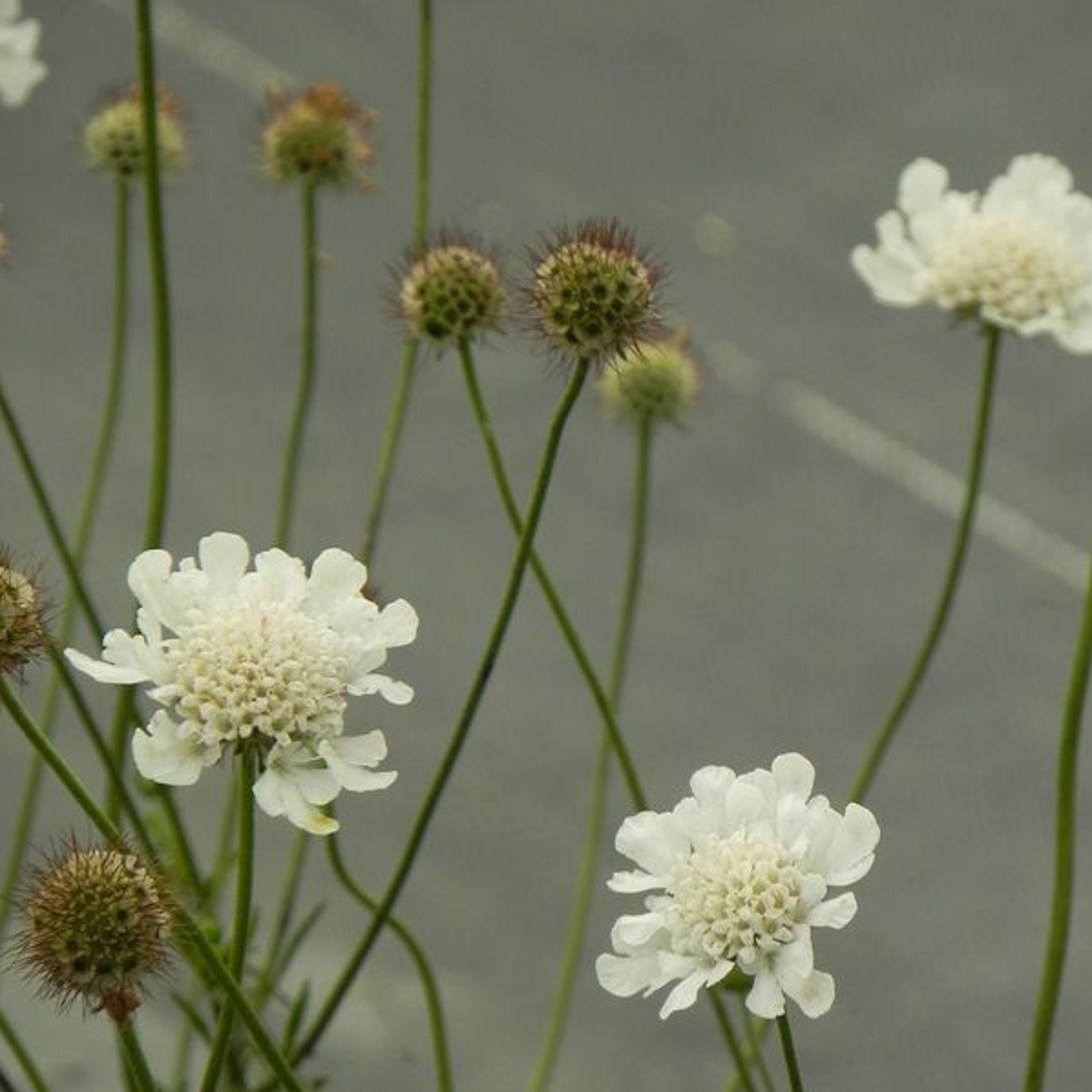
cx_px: 546
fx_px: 20308
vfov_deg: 3.1
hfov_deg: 3.1
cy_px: 464
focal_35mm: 569
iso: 160
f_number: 5
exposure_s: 1/640
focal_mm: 85.6
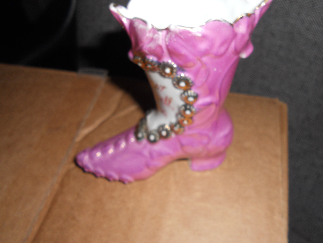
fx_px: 299
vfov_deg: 44.2
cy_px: 122
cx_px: 162
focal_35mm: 32
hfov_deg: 56.8
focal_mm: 5.8
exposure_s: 1/25
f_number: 8.8
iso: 80
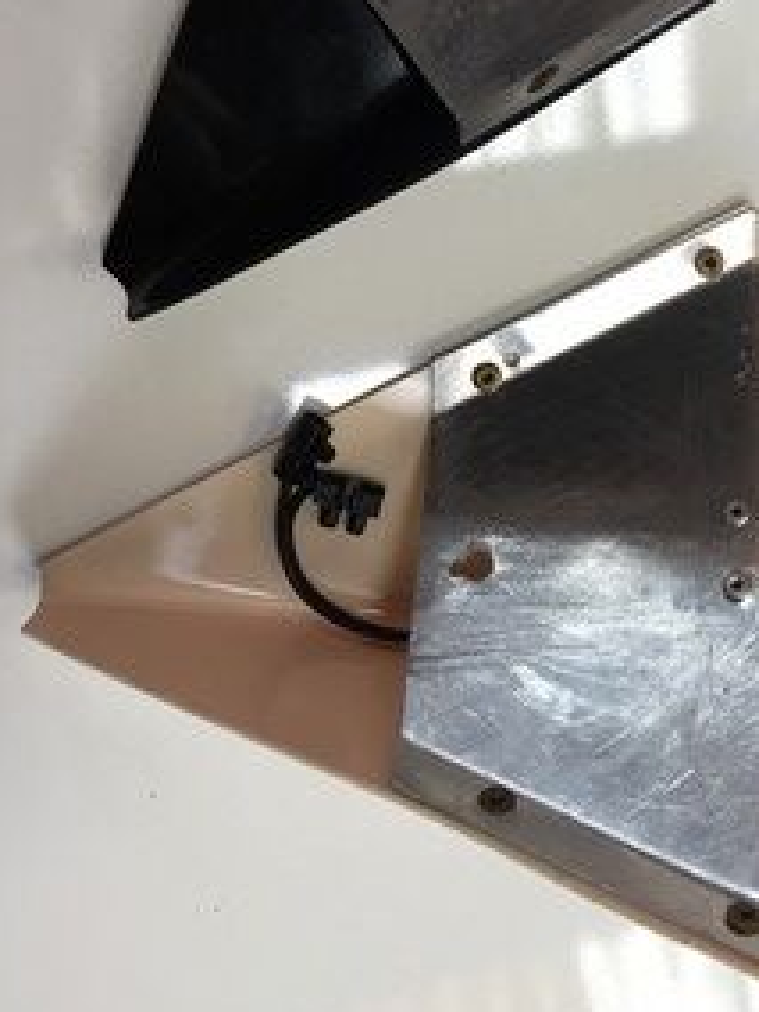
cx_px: 606
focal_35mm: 49
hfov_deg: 29.0
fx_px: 1433
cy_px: 200
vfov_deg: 37.5
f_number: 2.2
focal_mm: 4.15
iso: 50
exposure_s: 1/33
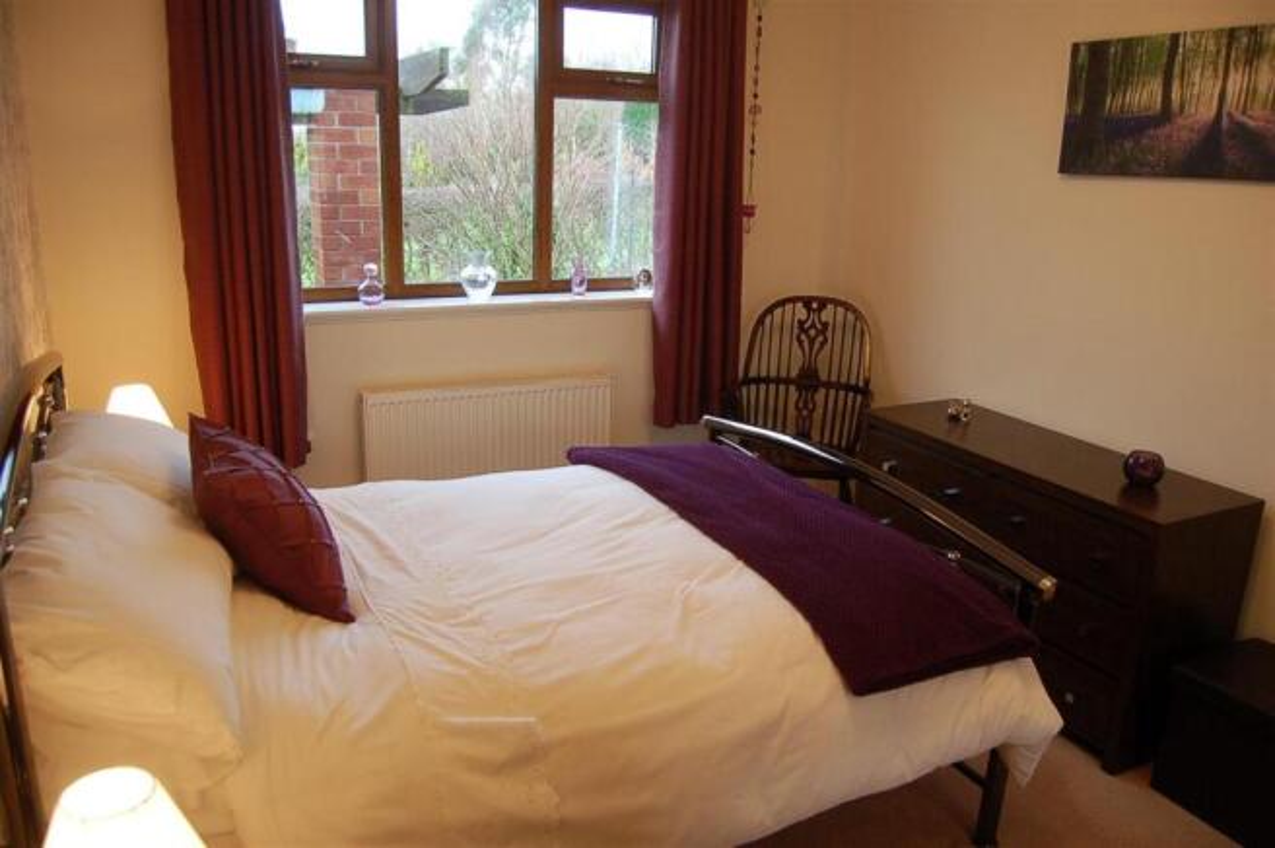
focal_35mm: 27
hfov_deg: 67.4
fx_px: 955
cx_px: 638
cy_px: 424
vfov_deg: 47.8
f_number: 4
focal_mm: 18
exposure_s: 1/60
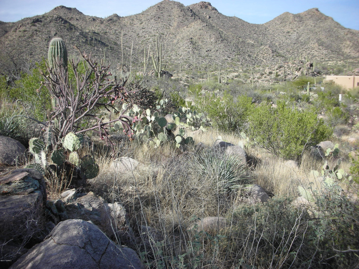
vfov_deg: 40.7
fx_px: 363
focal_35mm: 35
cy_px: 134
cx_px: 180
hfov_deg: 52.6
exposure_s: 1/438
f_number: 3
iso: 50
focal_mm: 5.8
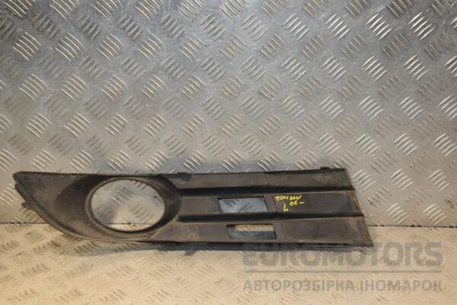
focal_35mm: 52
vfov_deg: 25.8
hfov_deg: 37.9
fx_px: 666
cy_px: 152
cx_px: 228
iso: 800
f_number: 6.3
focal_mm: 35
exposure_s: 1/200
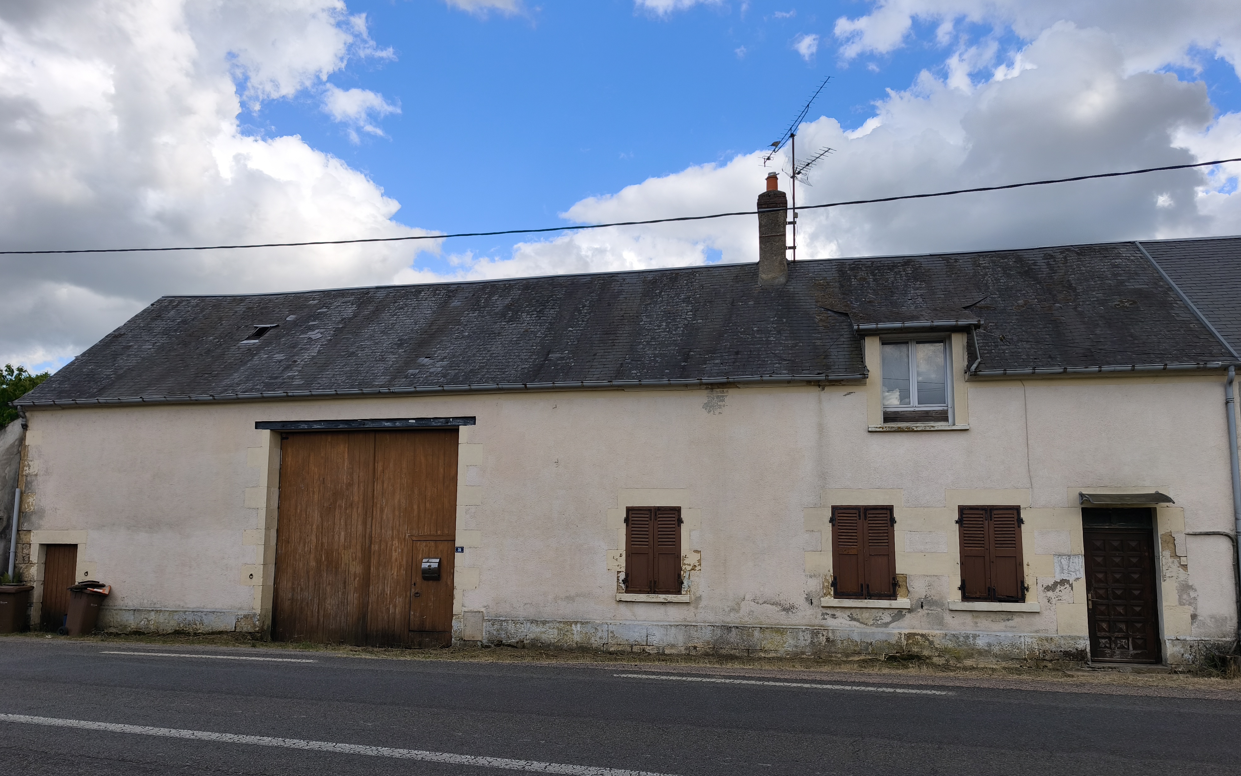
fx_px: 846
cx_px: 618
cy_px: 430
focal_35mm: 25
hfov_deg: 72.5
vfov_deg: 49.2
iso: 50
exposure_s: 1/3064
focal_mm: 6.57
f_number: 1.6
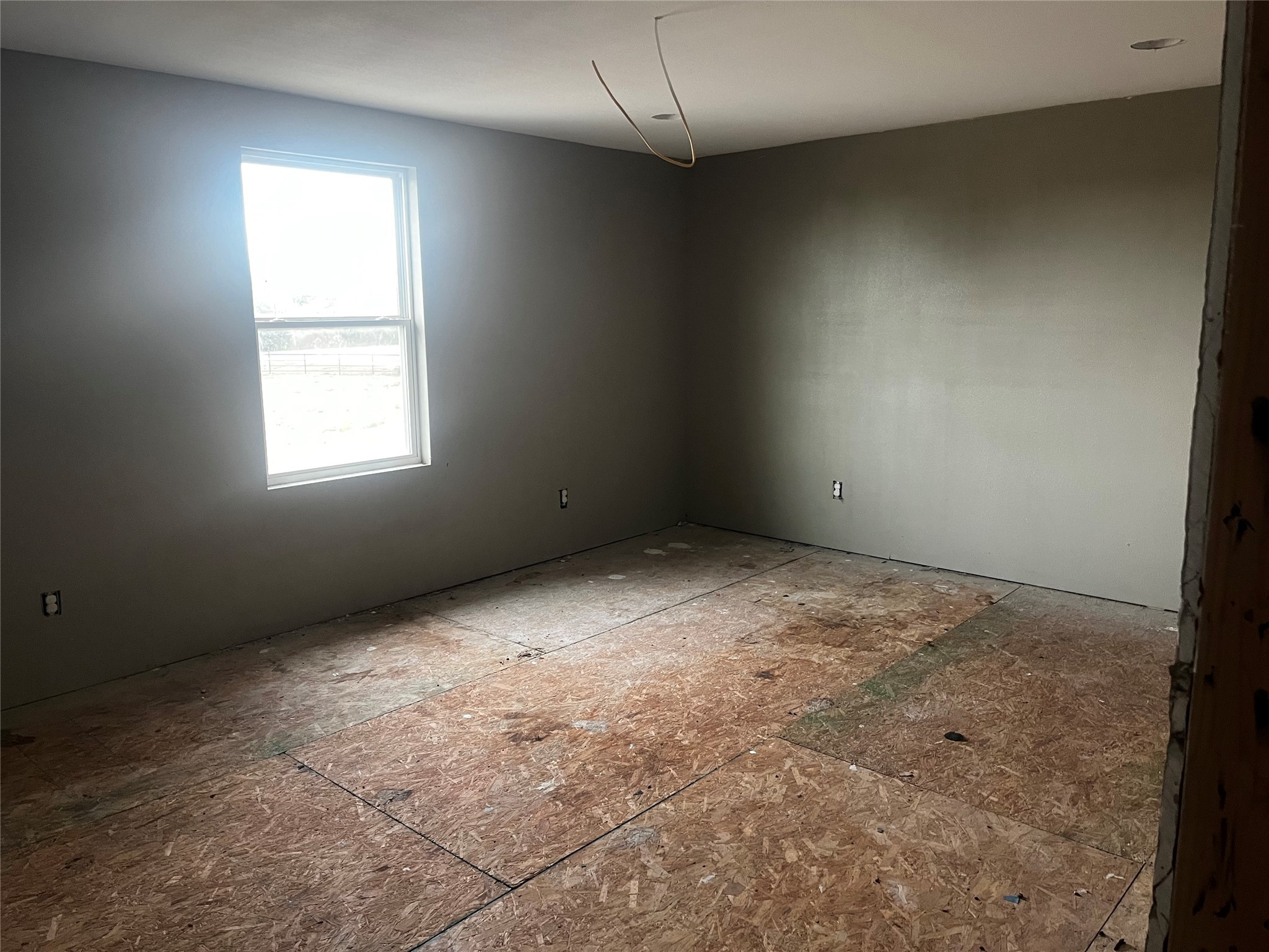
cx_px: 634
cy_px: 476
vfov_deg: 53.1
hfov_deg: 67.3
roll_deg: +0.8
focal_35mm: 26
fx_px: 953
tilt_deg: -9.9
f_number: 1.6
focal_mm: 5.1
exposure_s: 1/60
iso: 320
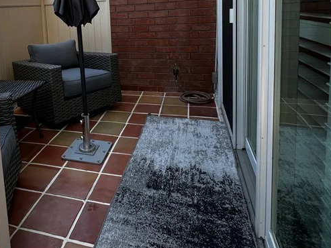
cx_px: 93
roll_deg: +3.0
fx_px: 258
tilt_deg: -7.4
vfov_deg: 47.9
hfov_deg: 62.4
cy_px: 42
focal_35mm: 27
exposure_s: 1/120
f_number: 1.8
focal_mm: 1.57
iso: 32
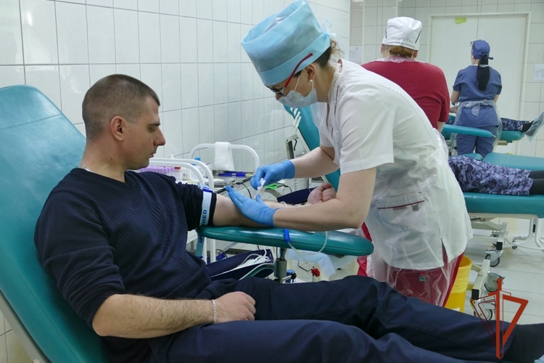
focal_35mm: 43
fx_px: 650
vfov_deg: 31.2
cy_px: 182
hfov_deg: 45.4
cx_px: 272
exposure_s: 1/80
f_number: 3.2
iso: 400
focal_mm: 15.51
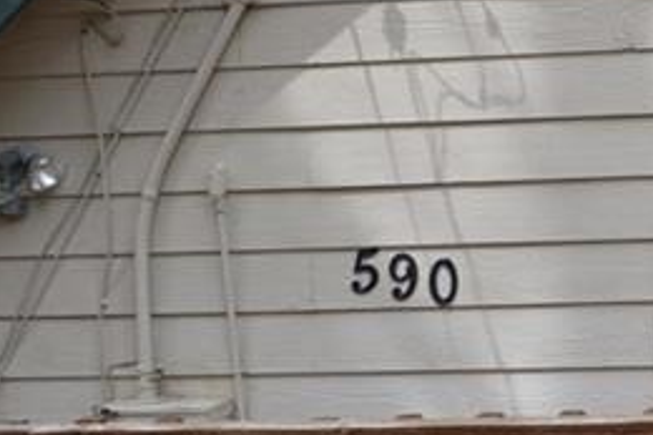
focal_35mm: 118
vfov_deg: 11.6
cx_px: 1065
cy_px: 103
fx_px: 2139
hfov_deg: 15.6
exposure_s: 1/160
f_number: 6.3
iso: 100
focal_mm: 20
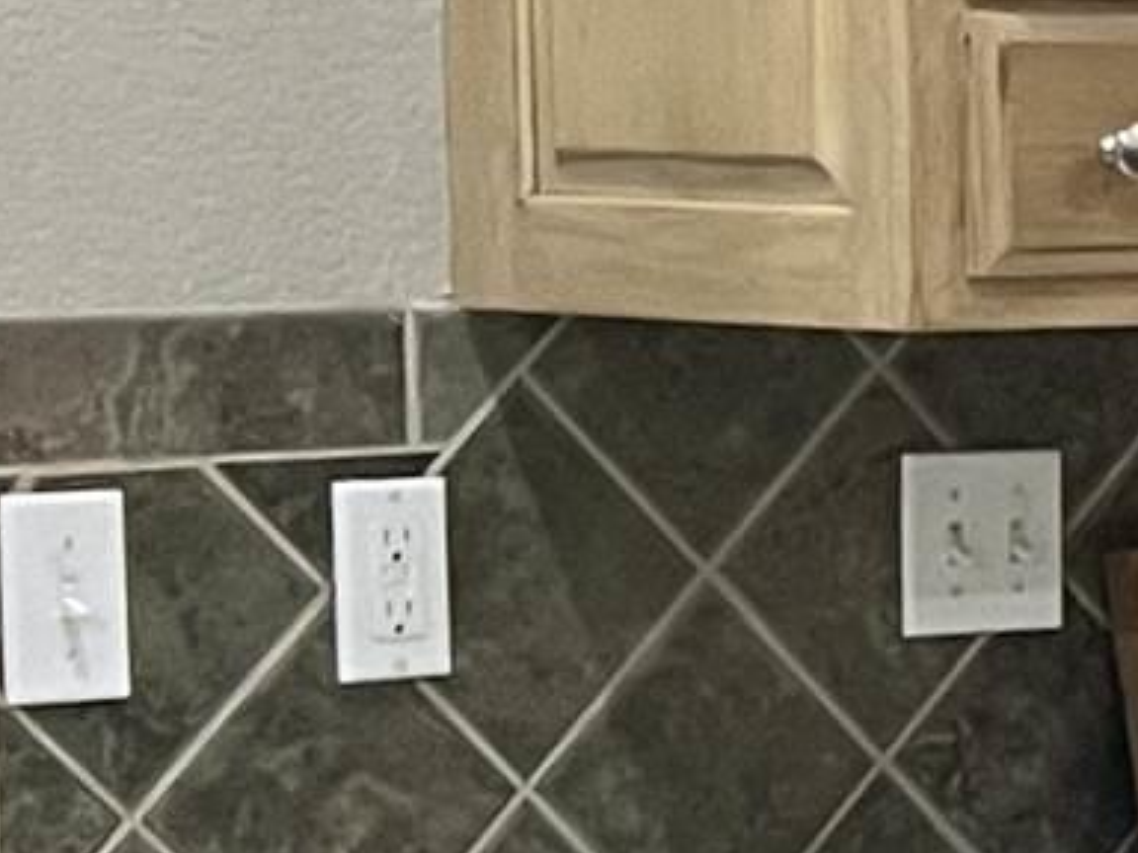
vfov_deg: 7.1
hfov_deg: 7.9
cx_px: 3707
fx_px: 6838
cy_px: 696
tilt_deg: -5.2
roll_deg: -1.3
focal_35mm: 208
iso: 160
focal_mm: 5.7
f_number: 1.5
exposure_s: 1/60
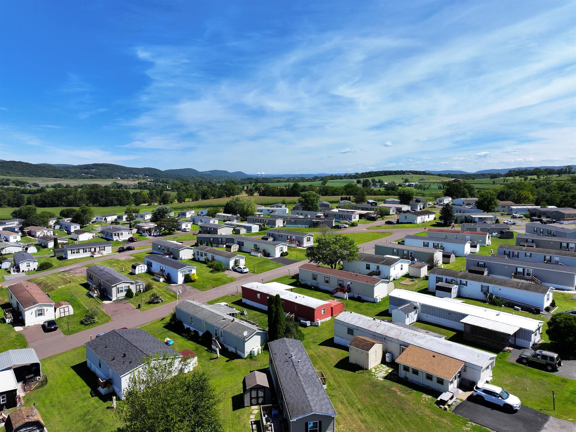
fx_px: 399
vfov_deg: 56.8
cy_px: 216
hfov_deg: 71.6
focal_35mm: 24
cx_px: 288
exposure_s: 1/2000
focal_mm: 12.29
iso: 100
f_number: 2.8
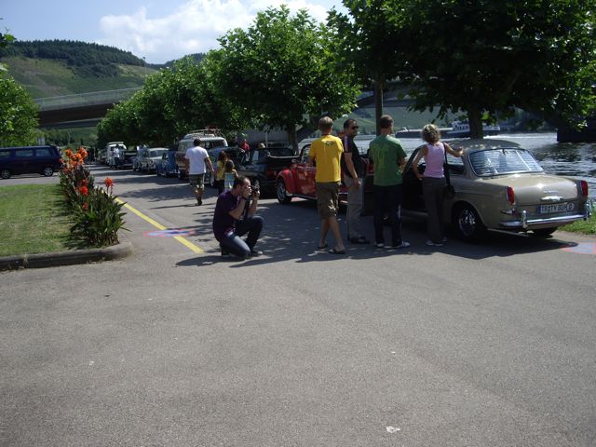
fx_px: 654
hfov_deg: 49.0
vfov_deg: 37.7
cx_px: 298
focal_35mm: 38
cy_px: 224
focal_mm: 7.9
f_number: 5.6
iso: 50
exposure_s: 1/200
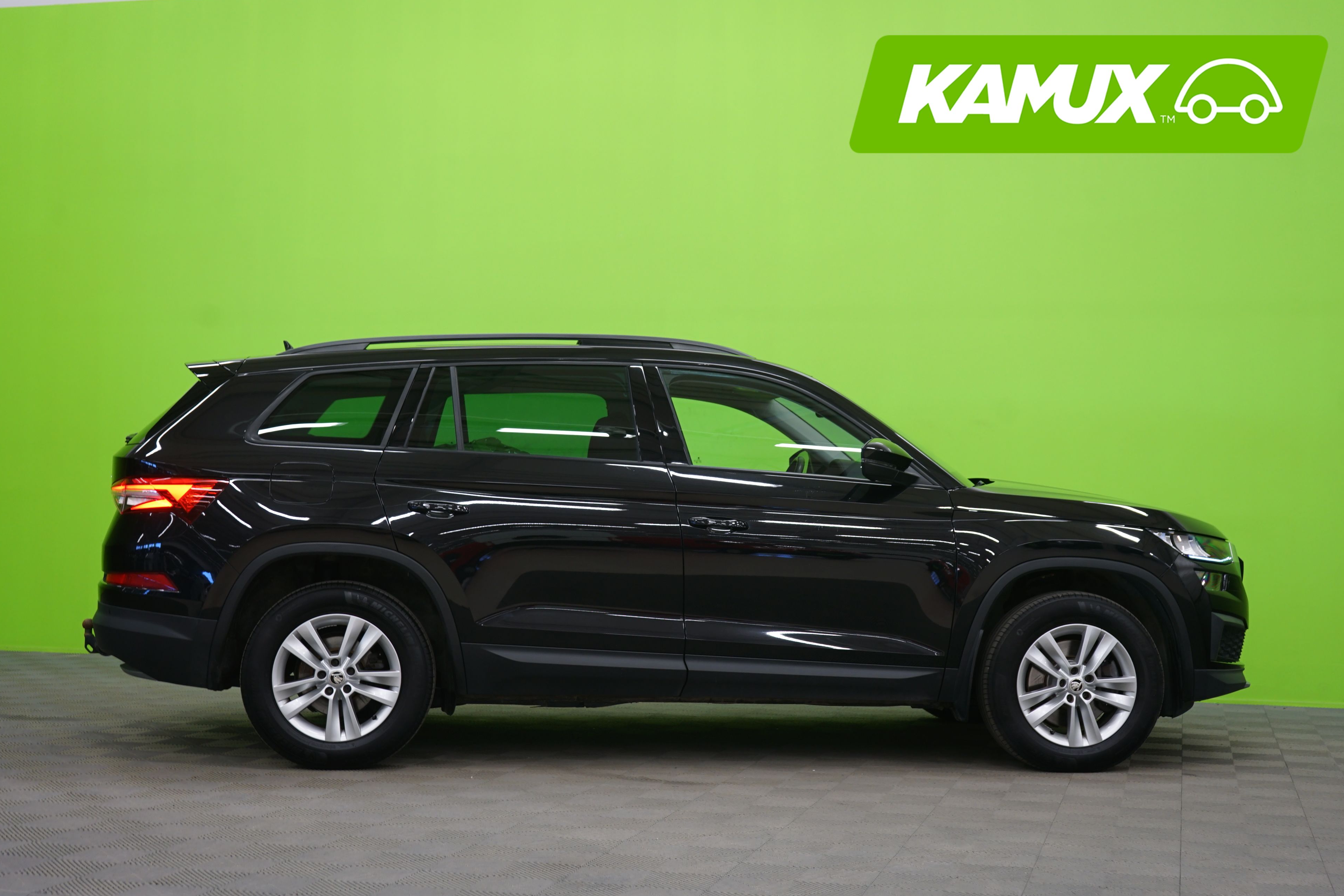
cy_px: 449
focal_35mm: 48
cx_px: 677
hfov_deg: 41.1
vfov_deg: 28.1
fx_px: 1792
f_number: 5
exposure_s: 1/8
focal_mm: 47
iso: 400
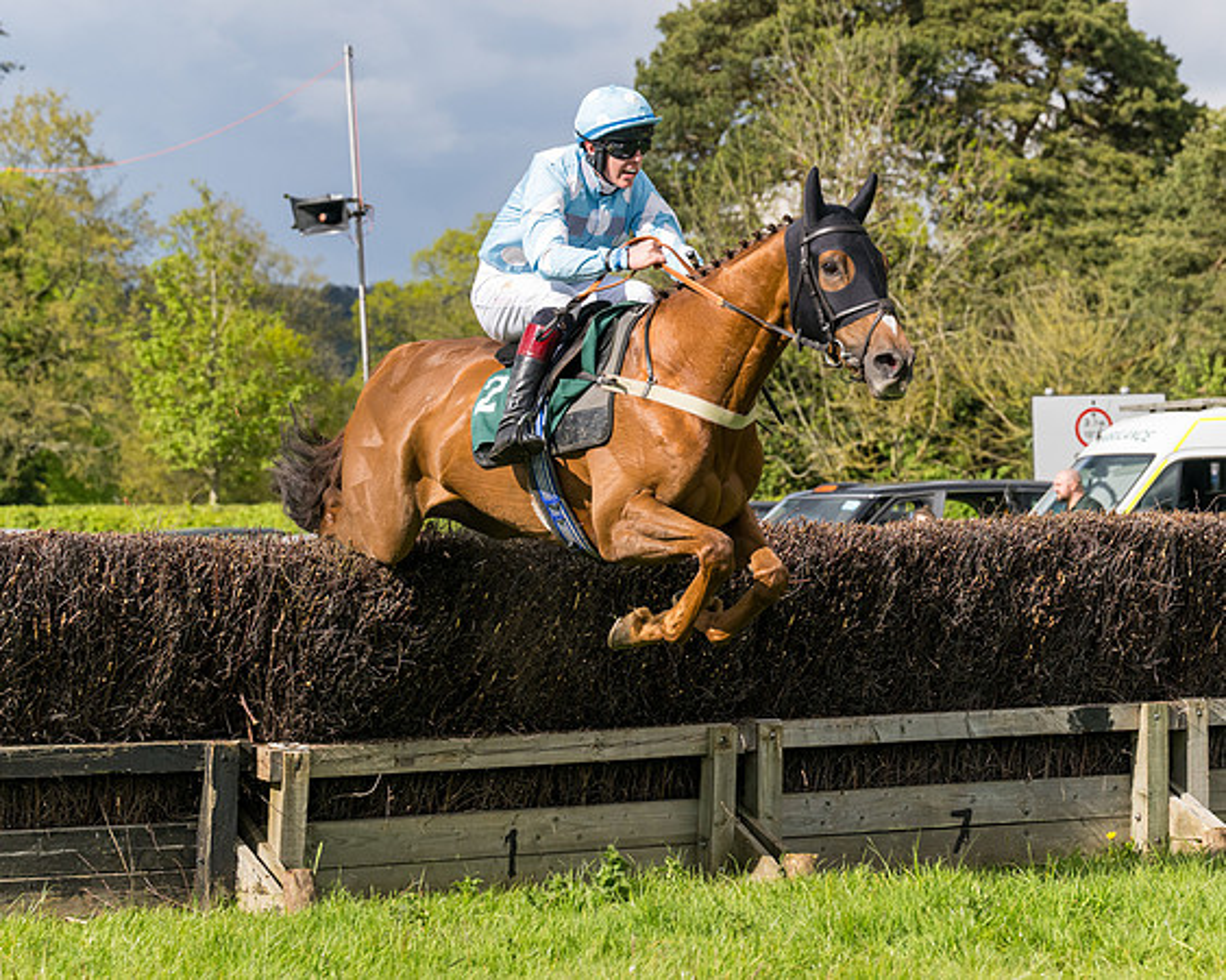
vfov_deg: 10.7
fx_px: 5237
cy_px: 551
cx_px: 605
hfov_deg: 13.4
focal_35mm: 144
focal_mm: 95
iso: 400
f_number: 5
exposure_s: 1/3200
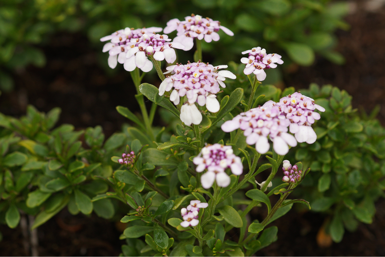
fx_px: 1604
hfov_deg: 13.7
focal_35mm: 150
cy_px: 128
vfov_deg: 9.1
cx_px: 192
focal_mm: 100
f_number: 4.5
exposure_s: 1/160
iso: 250
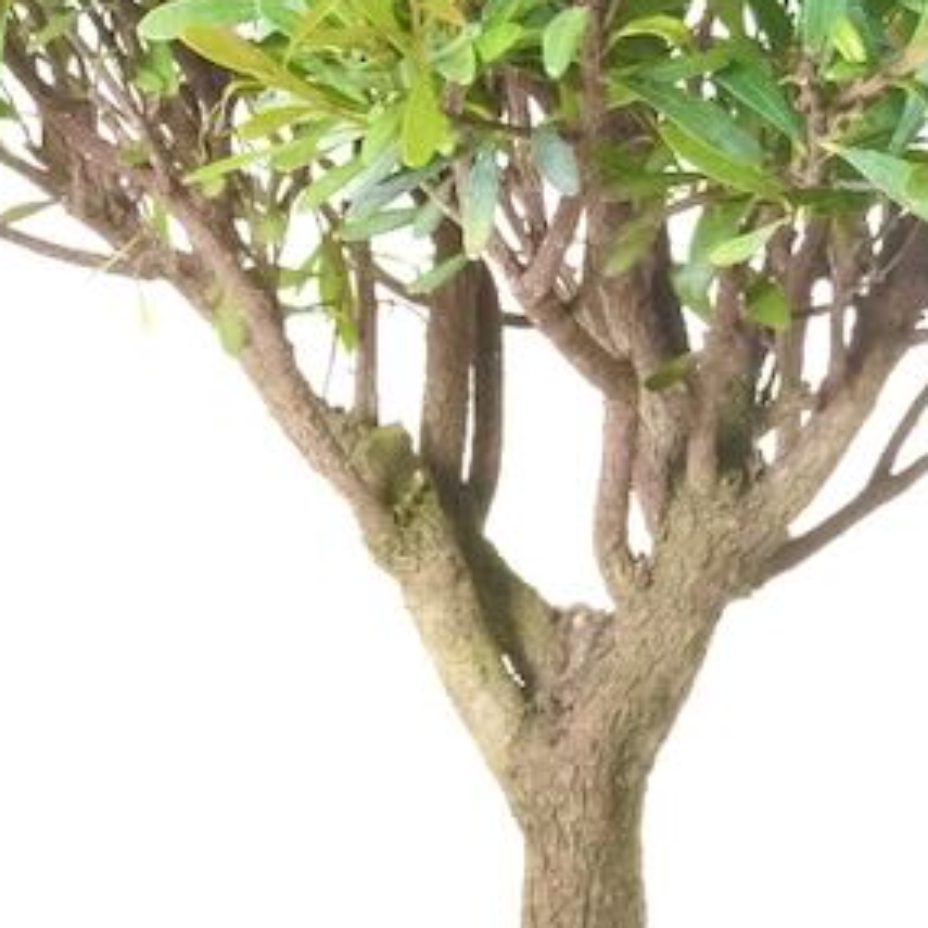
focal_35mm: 347
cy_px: 479
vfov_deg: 5.0
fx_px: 10525
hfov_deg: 5.0
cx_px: 143
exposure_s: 1/15
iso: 2000
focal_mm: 60.7
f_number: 13
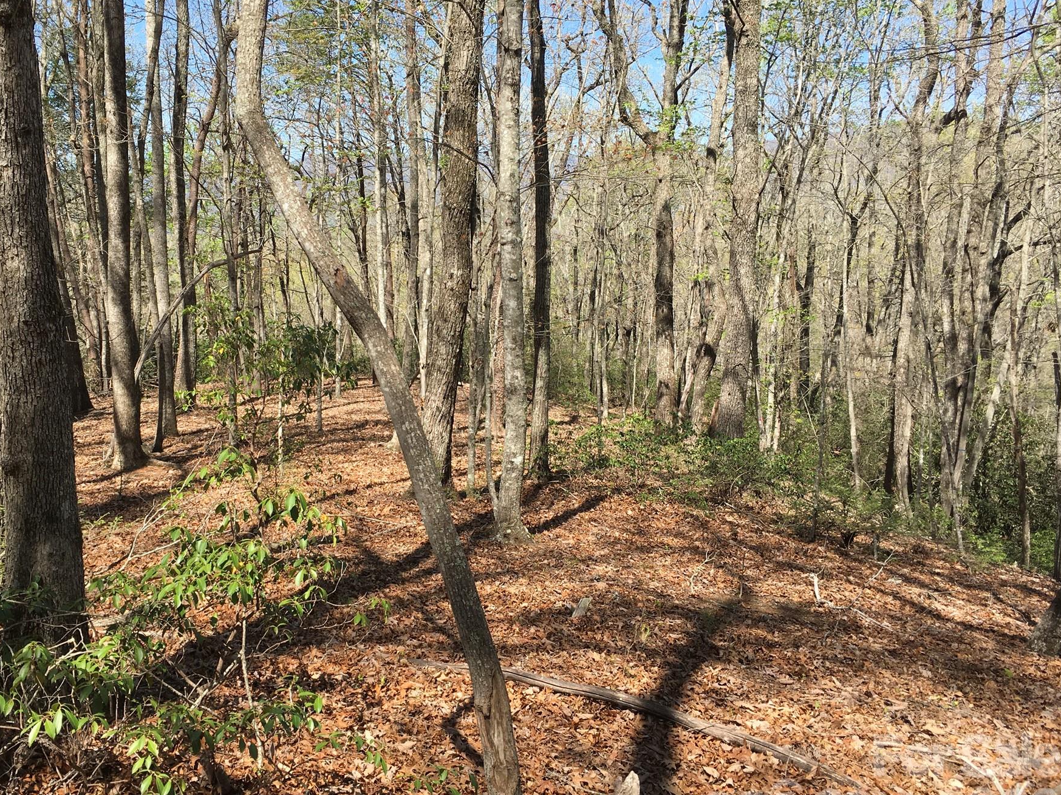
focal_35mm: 34
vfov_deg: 41.8
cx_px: 445
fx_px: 1042
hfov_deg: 53.7
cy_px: 387
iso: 25
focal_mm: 4.15
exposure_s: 1/674
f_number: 2.2
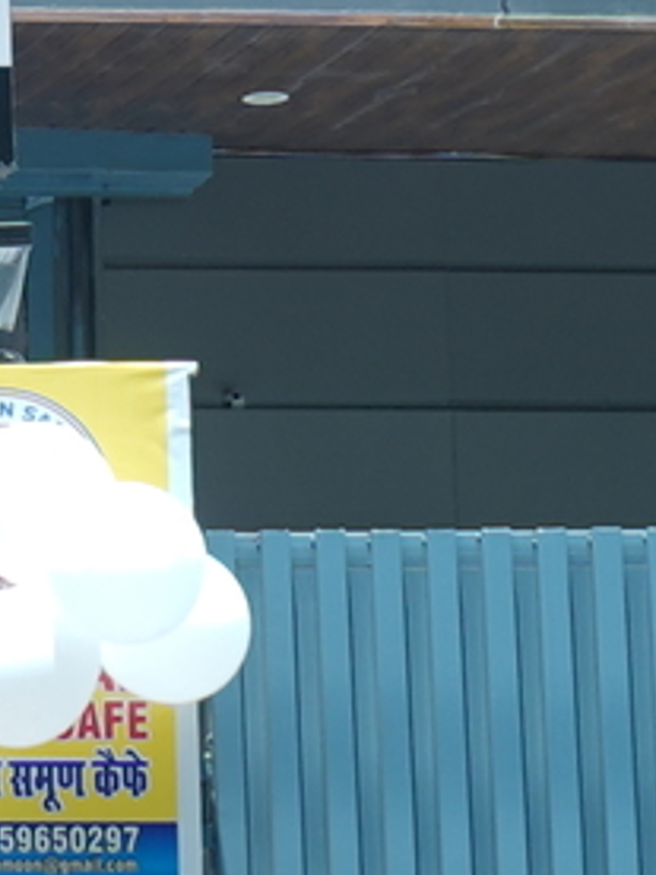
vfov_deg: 6.3
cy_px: -900
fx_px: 7656
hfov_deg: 4.8
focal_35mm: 303
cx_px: -520
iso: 80
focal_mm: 29
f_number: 7.1
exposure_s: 1/160
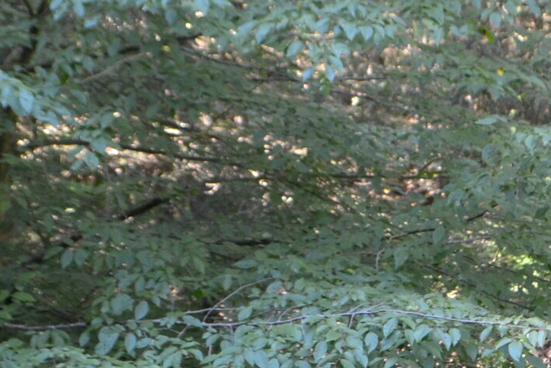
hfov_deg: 17.2
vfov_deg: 11.6
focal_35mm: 118
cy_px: 187
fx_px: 1806
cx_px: 423
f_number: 4
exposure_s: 1/60
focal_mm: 18
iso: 400
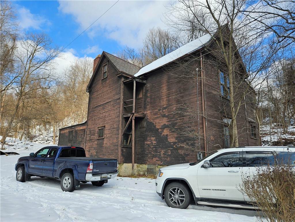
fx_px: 196
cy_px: 111
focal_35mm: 23
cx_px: 148
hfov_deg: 73.9
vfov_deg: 58.9
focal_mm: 5.4
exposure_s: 1/989
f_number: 1.8
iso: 25
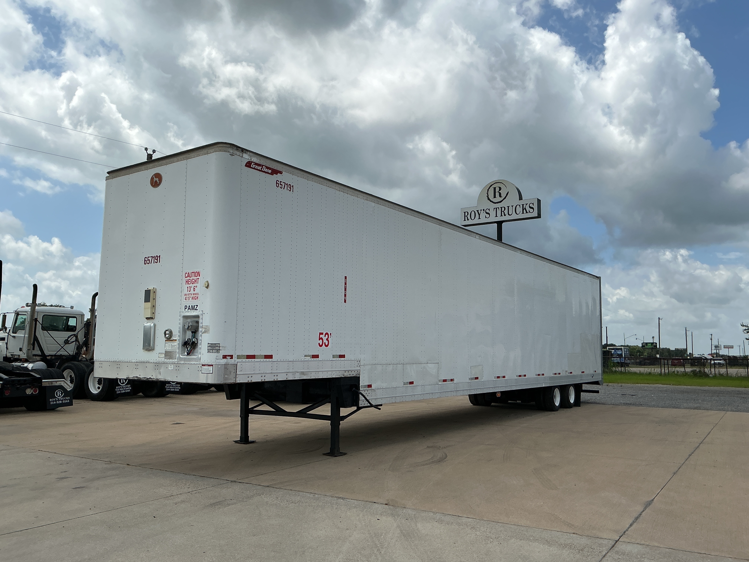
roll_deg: -0.6
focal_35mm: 29
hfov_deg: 61.7
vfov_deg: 48.2
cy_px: 281
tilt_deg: +7.2
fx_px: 627
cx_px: 374
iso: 25
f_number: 1.8
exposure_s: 1/3534
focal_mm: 3
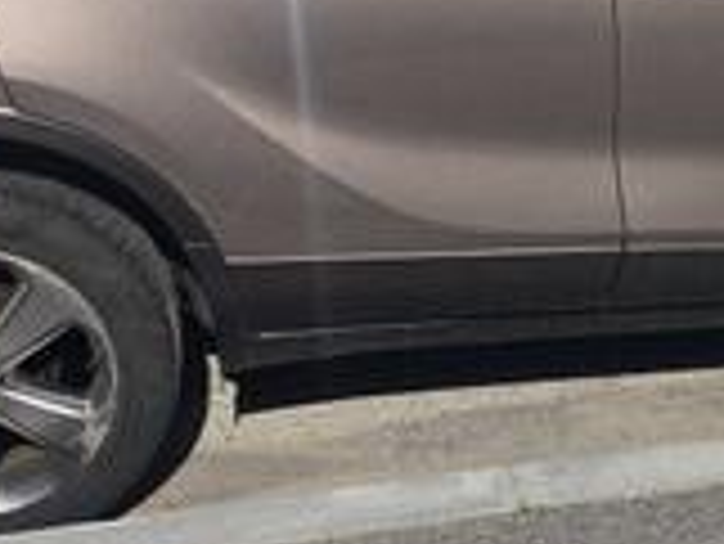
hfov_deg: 26.6
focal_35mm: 72
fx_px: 1507
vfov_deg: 20.0
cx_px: 567
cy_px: 27
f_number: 1.7
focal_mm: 6.3
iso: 12
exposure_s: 1/1170
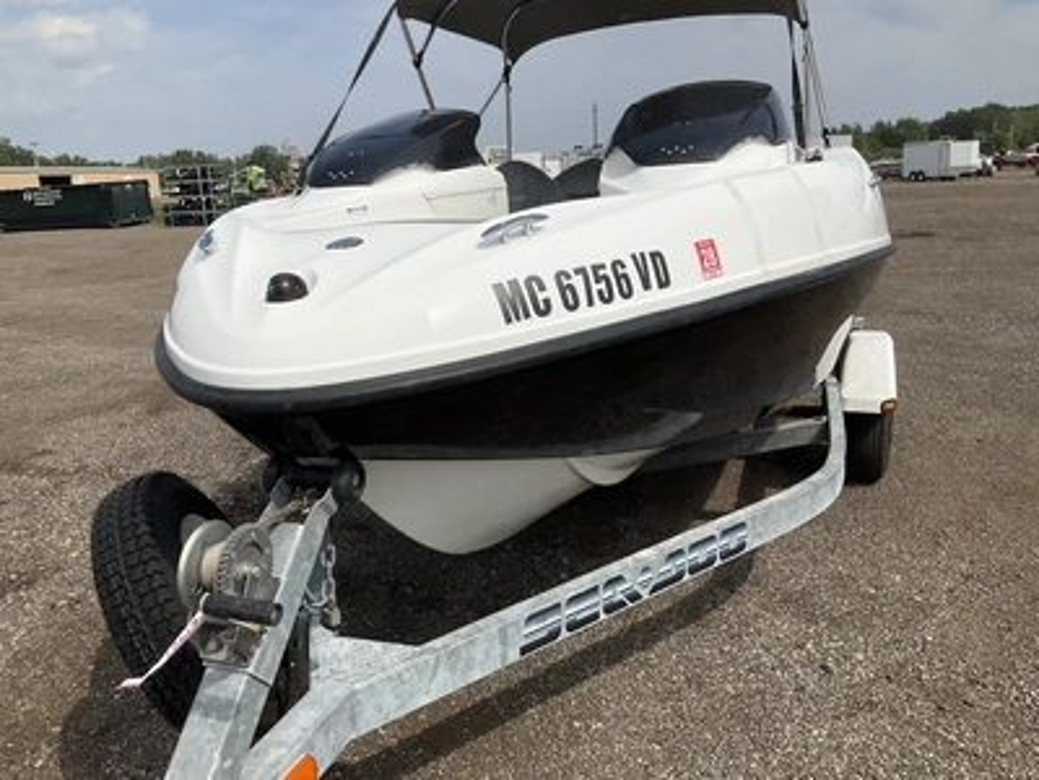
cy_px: 390
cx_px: 520
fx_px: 870
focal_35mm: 29
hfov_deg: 61.7
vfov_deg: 48.2
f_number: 1.8
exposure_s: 1/4065
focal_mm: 3
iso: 25
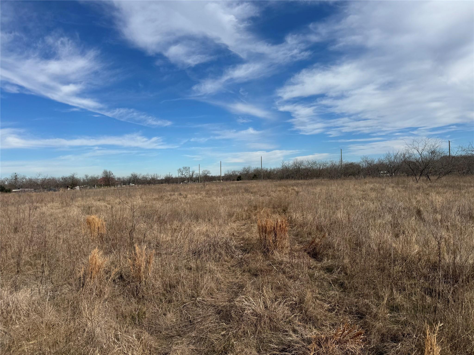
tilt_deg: -0.5
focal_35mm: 24
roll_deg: +0.7
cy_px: 178
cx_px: 237
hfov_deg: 71.6
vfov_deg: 56.8
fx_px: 329
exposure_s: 1/7092
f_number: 1.78
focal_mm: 6.76
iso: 80
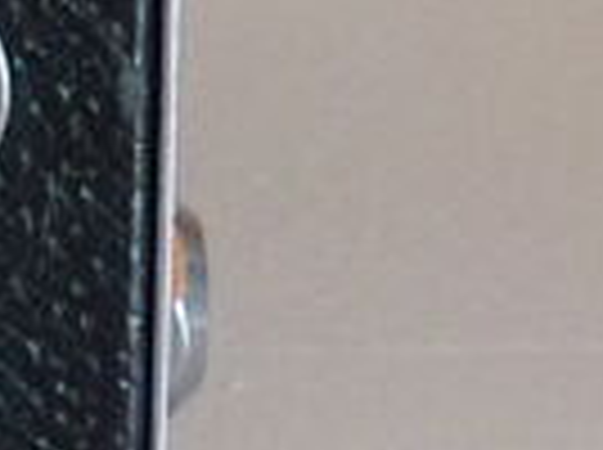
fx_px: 6625
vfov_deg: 3.7
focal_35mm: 381
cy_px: -1098
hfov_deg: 5.1
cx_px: -639
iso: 400
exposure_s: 1/60
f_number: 2.8
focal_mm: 8.7
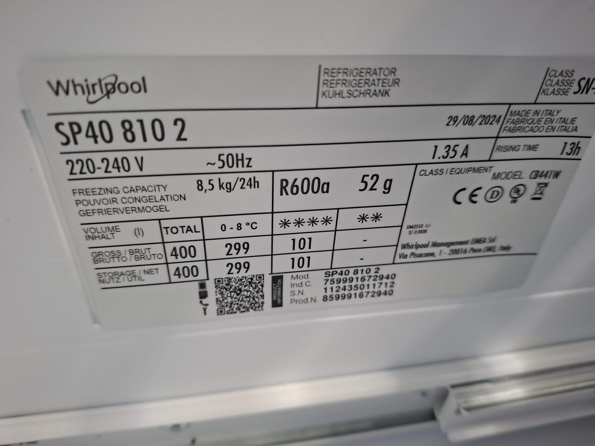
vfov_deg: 58.9
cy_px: 223
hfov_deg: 73.9
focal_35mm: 23
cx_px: 298
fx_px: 395
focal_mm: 5.54
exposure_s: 1/25
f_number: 1.8
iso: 400
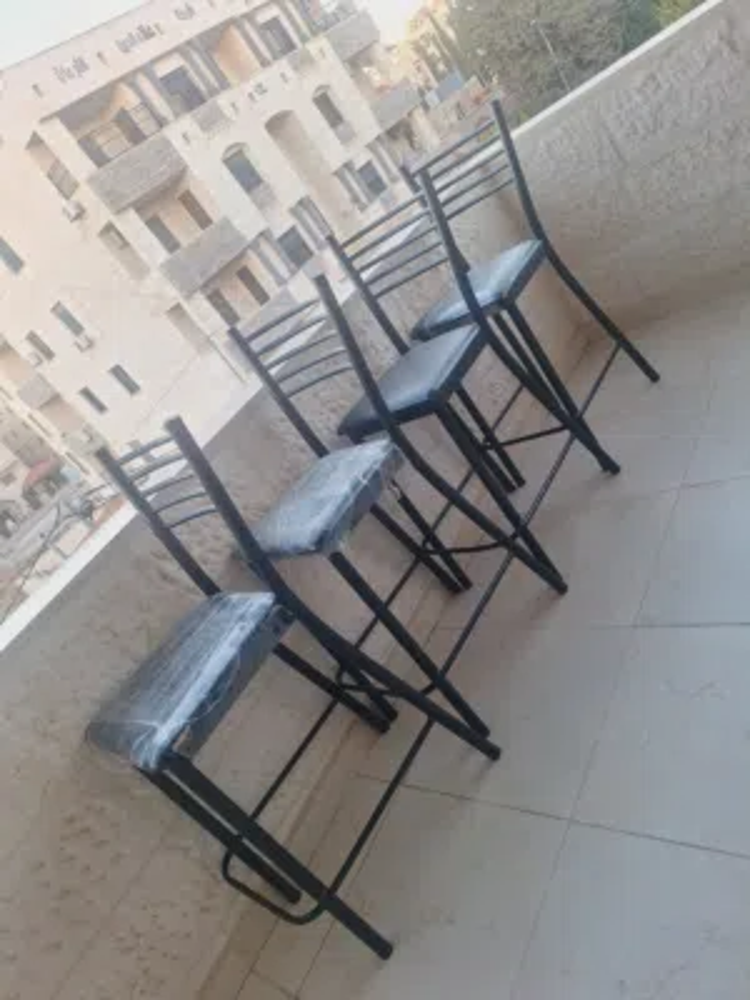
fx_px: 664
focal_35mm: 23
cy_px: 500
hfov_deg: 58.9
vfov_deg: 73.9
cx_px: 375
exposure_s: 1/100
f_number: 1.8
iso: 50
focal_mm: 5.54
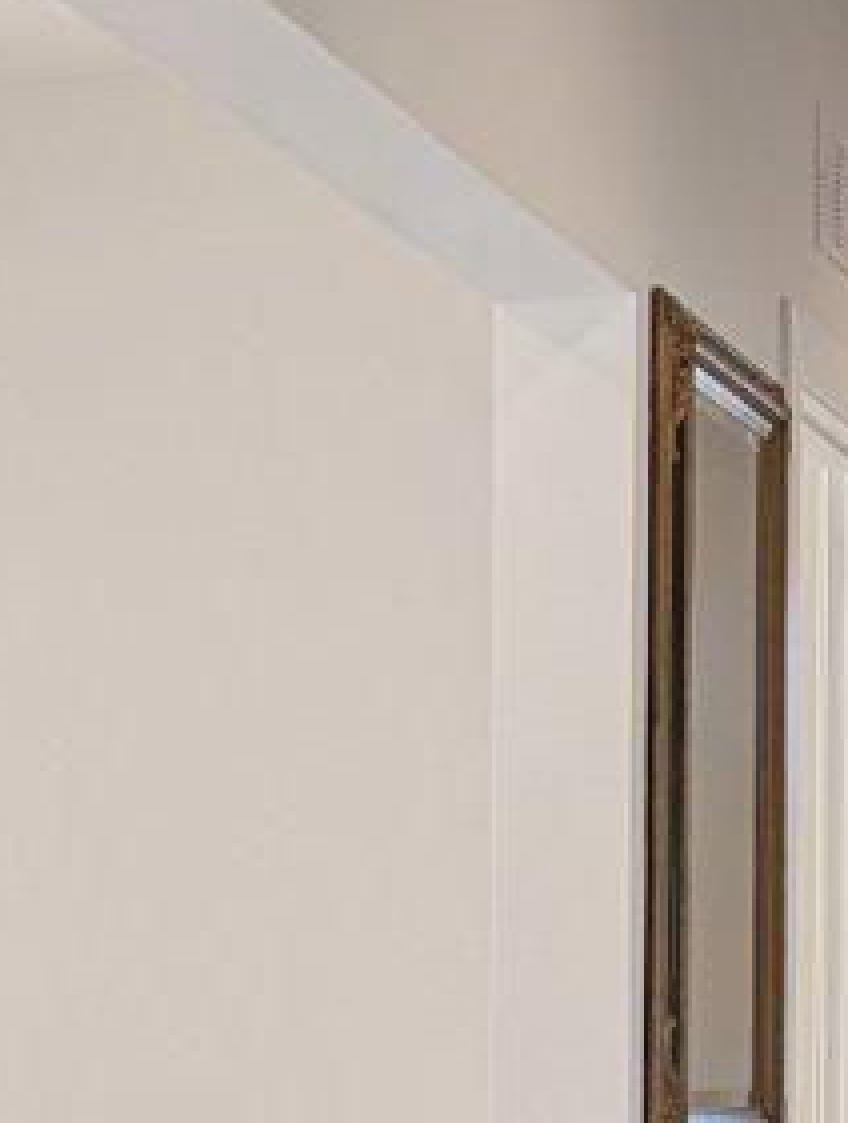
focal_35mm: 131
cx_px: 112
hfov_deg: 11.3
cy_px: 1315
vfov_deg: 14.6
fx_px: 4263
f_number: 1.68
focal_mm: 6.9
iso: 17
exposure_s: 1/243
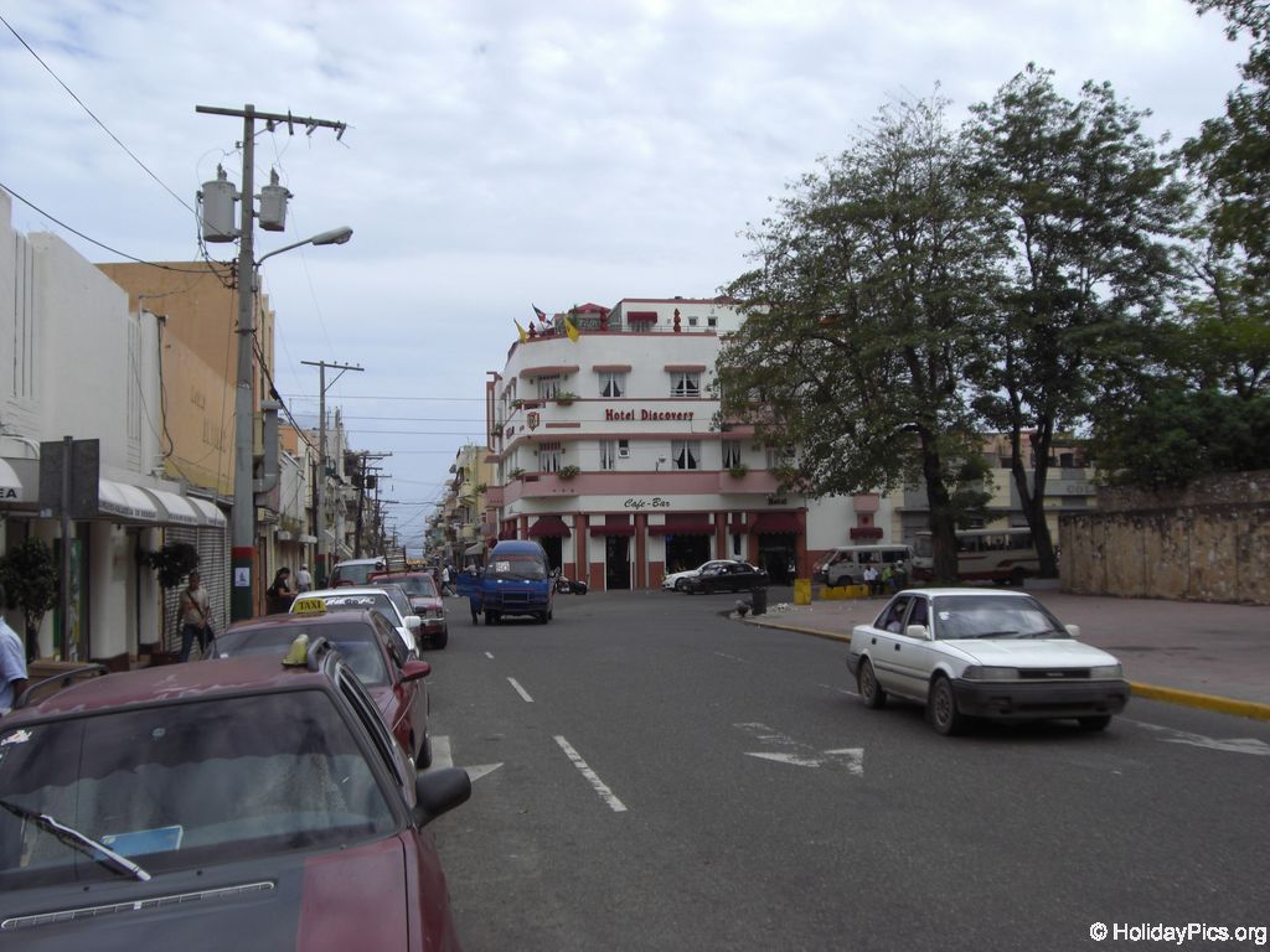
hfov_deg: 49.0
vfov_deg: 37.7
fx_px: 1394
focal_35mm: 38
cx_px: 635
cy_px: 476
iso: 64
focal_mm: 6.2
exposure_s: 1/160
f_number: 8
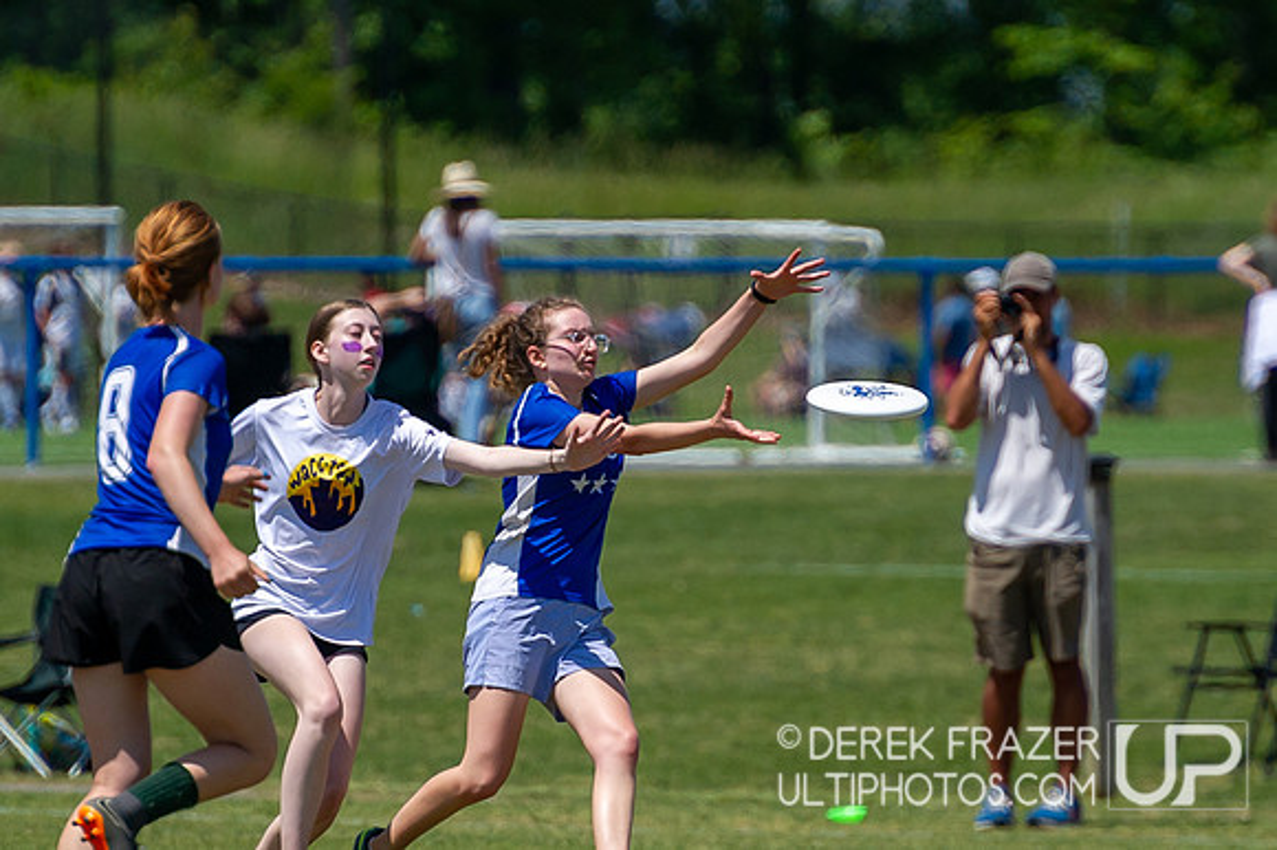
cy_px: 474
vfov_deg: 2.0
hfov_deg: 3.0
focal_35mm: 681
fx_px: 24158
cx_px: 579
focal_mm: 280
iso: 320
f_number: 4
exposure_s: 1/3200
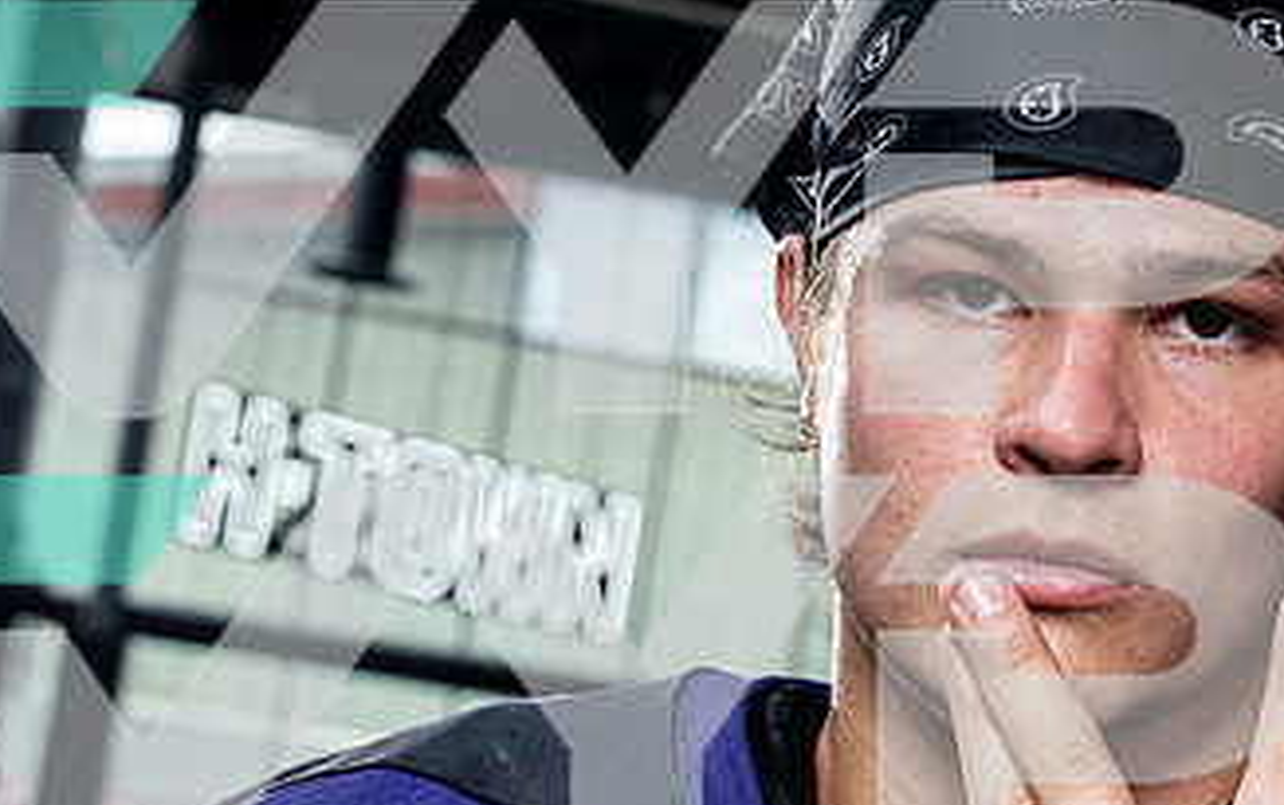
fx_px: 3923
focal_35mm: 112
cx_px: 801
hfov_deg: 18.6
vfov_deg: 11.7
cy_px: 685
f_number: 8
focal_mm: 62
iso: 640
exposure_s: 1/250
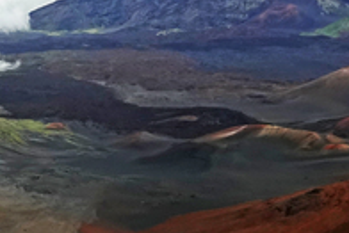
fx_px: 776
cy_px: 195
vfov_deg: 16.9
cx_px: 94
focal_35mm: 80
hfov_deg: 25.1
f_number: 8
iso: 800
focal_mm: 10.38
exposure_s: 1/80
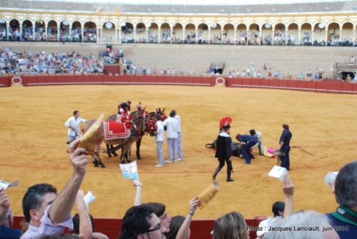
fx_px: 417
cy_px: 120
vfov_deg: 32.0
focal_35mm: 42
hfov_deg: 46.3
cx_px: 178
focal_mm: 28
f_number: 5.6
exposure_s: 1/125
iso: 200
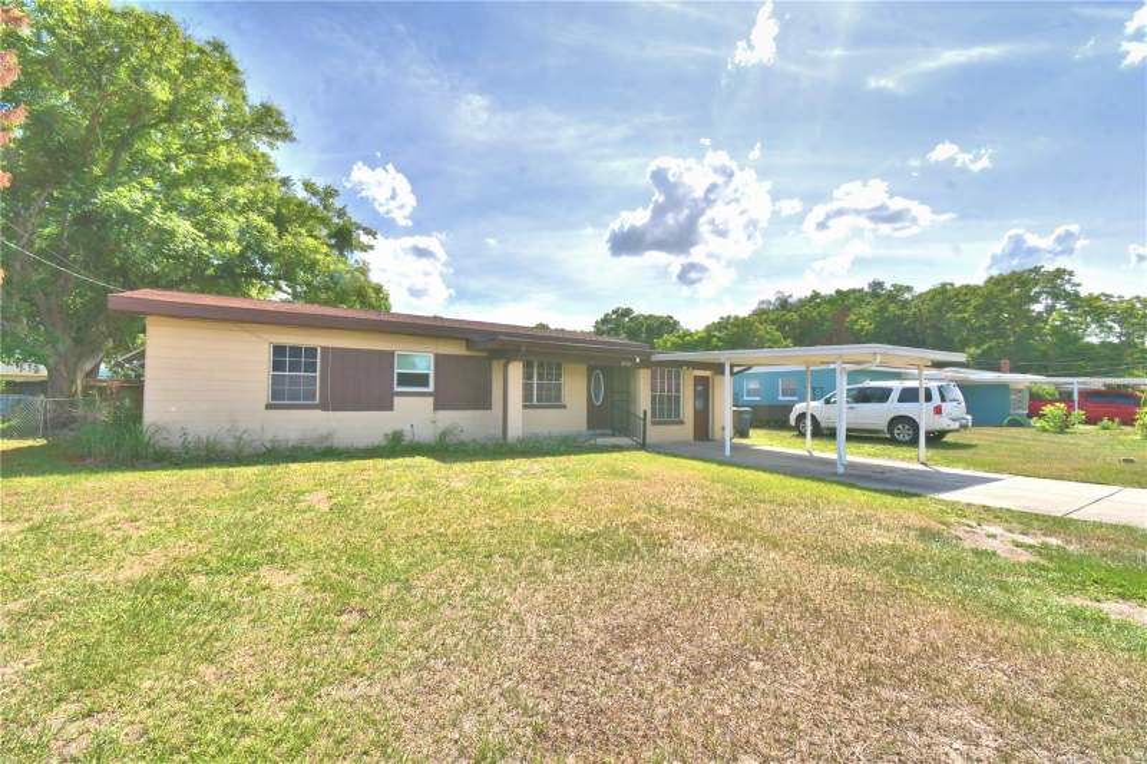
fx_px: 478
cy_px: 382
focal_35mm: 15
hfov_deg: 100.4
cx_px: 574
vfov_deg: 77.3
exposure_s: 1/250
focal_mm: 10
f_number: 13
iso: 100
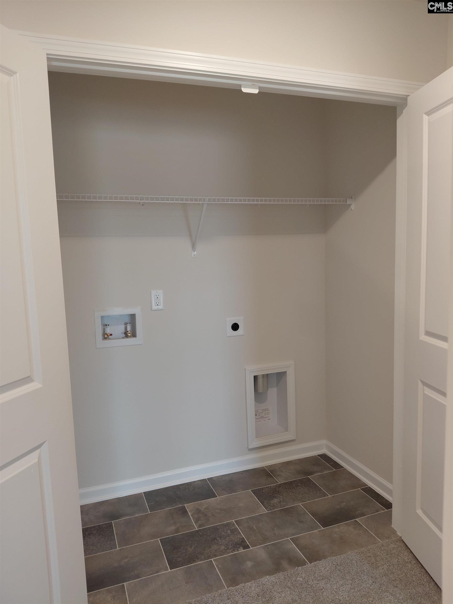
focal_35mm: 25
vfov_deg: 69.4
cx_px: 226
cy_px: 302
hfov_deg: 54.9
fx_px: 436
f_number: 1.8
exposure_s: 1/60
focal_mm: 4.69
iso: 125
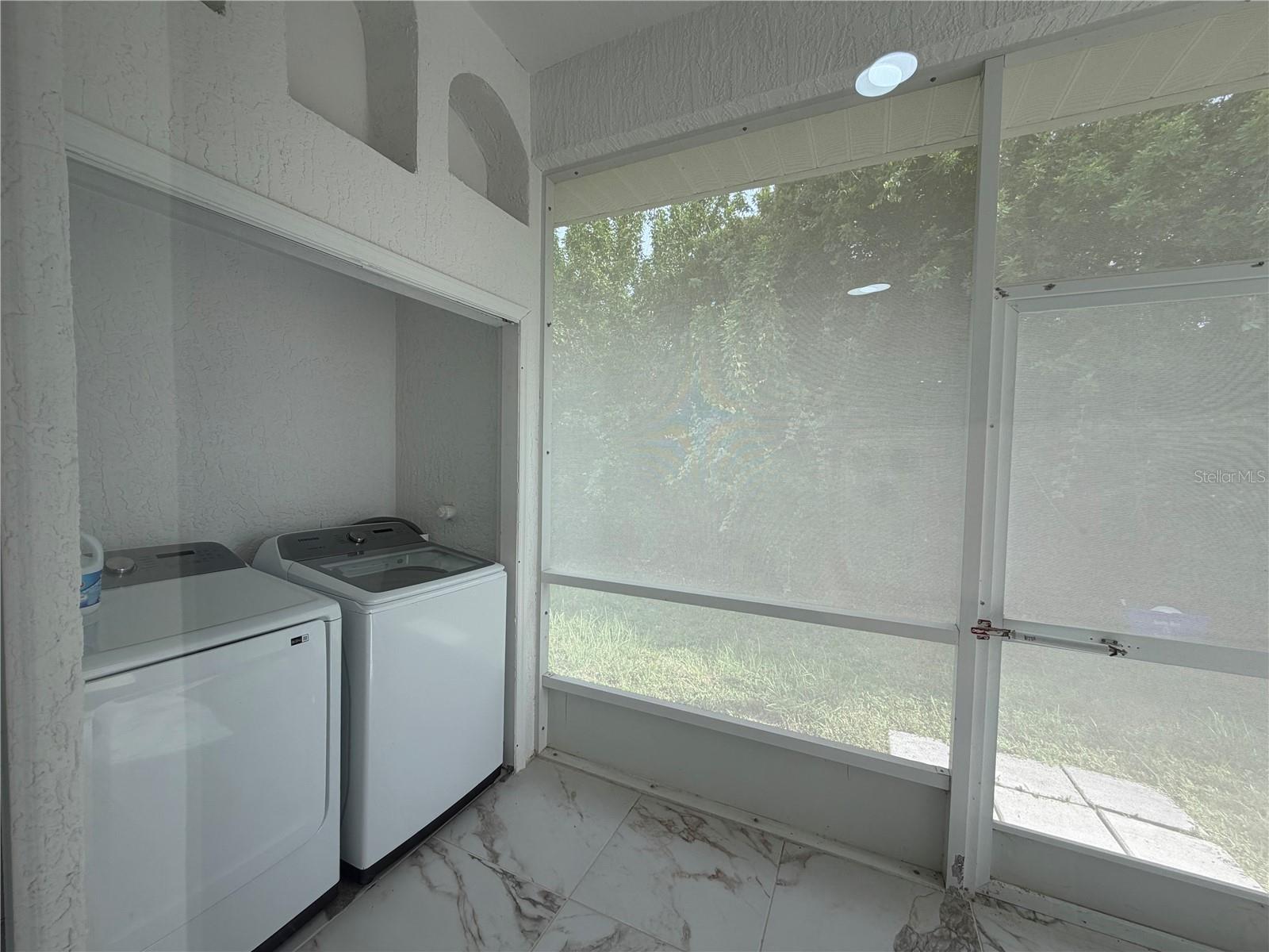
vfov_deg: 85.7
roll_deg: -0.7
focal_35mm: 14
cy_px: 476
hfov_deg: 102.1
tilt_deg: -2.5
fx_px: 513
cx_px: 634
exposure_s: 1/215
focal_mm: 2.22
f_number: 2.2
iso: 40
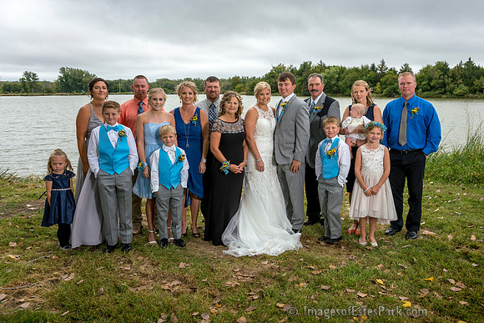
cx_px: 242
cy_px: 162
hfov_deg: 73.7
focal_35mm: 24
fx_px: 323
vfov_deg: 53.2
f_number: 4.5
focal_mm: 24
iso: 100
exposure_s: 1/400
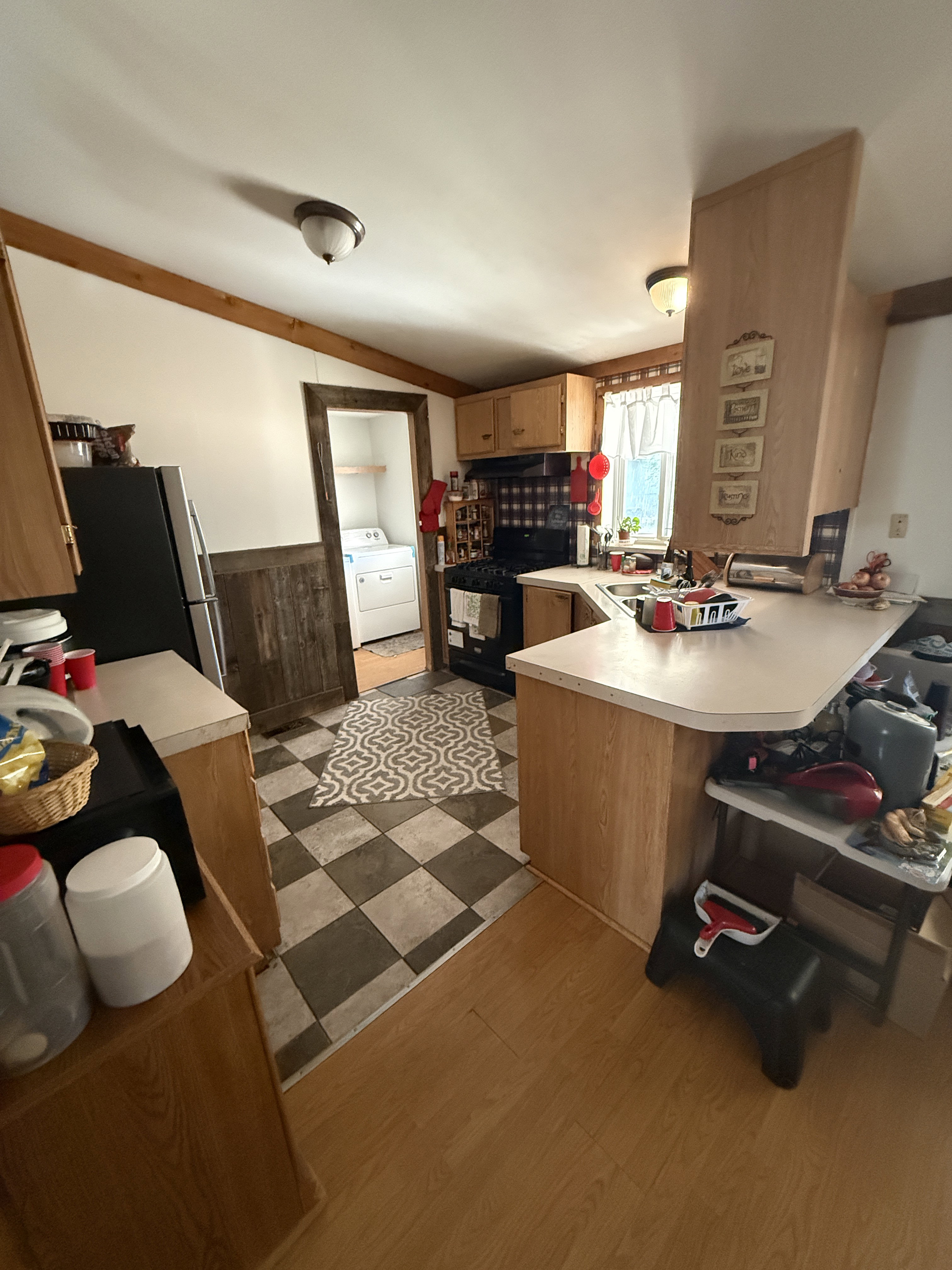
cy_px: 635
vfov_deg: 102.1
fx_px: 513
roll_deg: +1.7
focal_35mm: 14
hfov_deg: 85.7
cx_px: 476
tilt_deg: -15.1
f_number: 2.2
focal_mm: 2.22
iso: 1250
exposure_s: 1/60
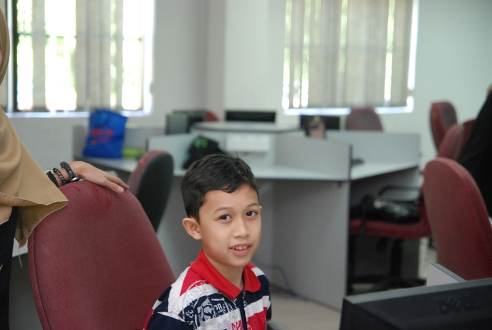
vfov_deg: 18.2
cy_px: 165
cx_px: 246
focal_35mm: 75
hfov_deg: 27.0
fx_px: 1026
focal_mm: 50
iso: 1000
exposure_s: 1/125
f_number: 14
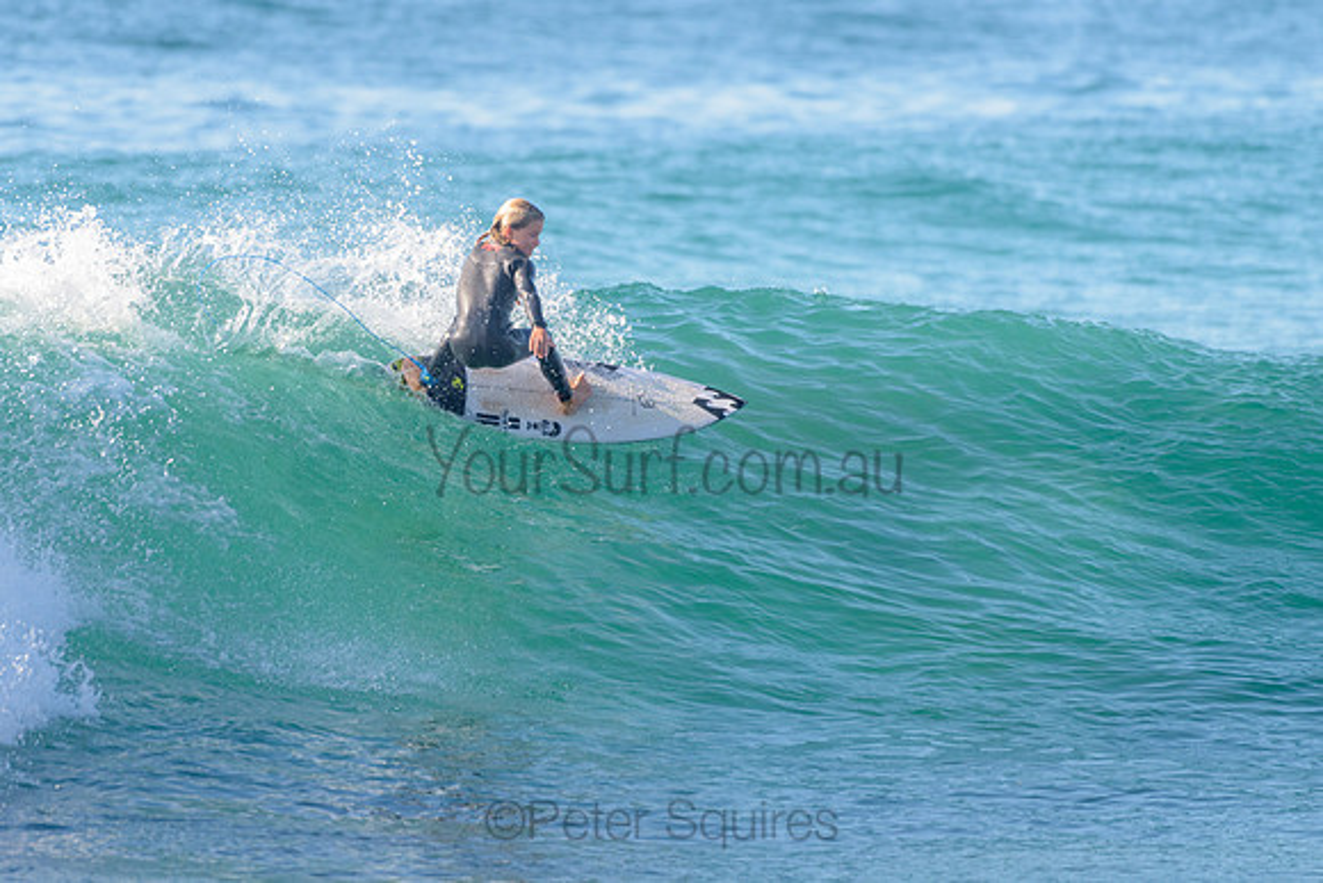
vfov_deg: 2.2
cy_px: 343
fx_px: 22505
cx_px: 598
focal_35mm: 612
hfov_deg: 3.4
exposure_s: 1/2000
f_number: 5.6
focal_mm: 500
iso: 560
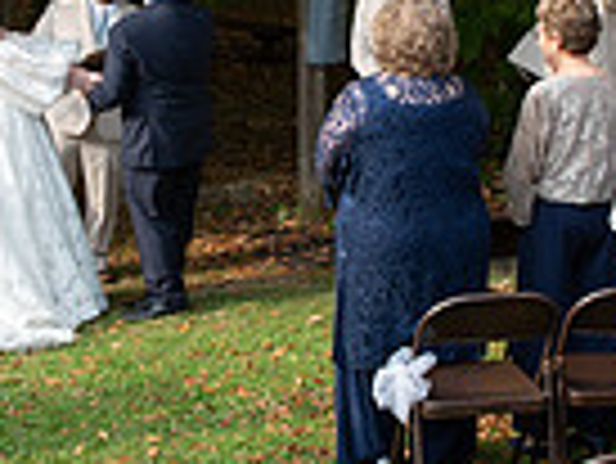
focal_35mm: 109
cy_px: 32
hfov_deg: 18.0
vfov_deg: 13.5
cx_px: 277
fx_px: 1941
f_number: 8
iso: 400
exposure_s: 1/200
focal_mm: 24
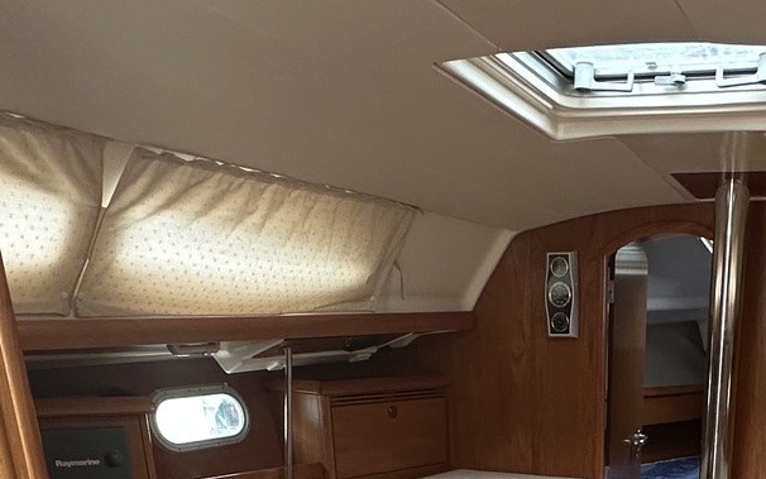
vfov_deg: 22.0
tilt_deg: -22.4
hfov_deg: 41.1
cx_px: 593
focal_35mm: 47
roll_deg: -1.7
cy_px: 746
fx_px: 981
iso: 125
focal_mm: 2.22
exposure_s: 1/99
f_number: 2.2
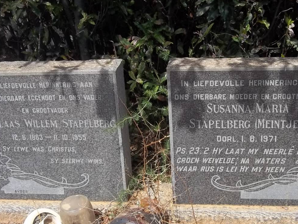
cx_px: 154
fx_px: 525
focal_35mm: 61
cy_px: 128
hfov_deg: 31.7
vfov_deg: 24.0
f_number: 3.6
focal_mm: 8.8
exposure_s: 1/640
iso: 80
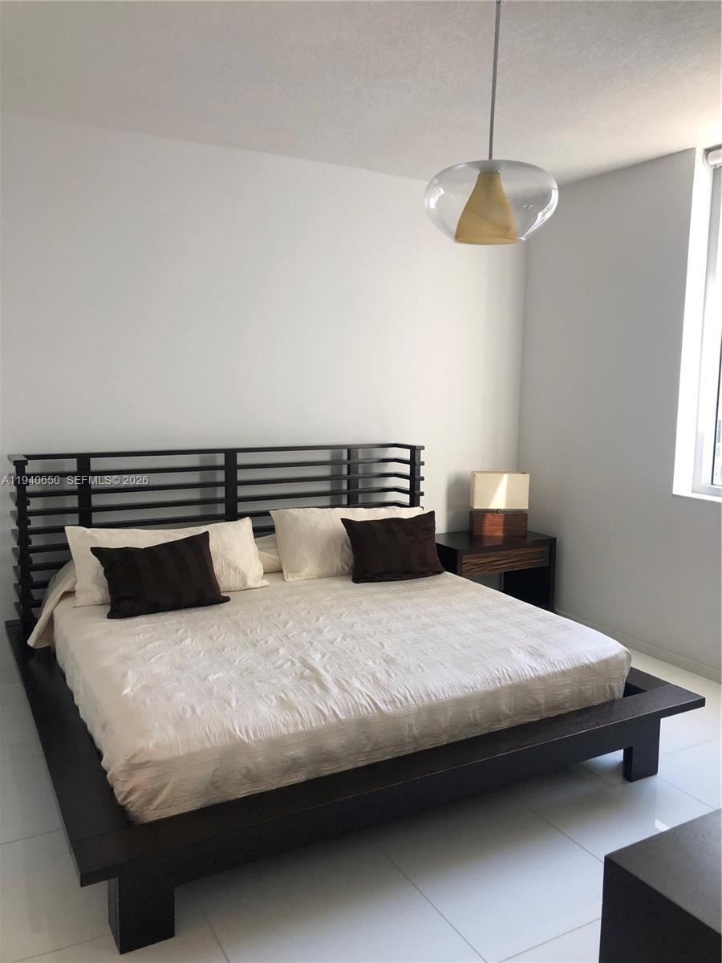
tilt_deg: -5.0
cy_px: 482
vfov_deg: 63.4
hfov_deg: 49.7
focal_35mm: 28
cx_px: 361
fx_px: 779
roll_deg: -0.6
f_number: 1.8
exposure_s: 1/30
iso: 25
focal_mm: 3.99
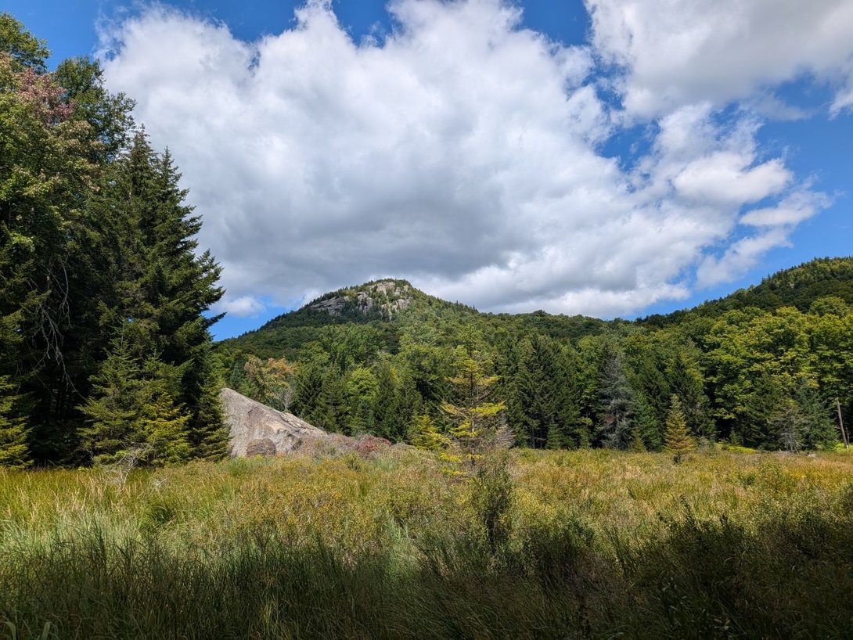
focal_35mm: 24
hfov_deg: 71.6
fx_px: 592
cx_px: 426
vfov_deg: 56.8
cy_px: 320
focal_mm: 4.53
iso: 32
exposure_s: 1/2193
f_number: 1.7
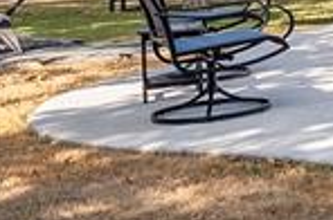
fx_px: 1025
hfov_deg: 11.4
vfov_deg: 12.0
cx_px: 981
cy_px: -62
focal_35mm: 111
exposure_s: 1/500
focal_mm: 16
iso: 640
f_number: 7.1
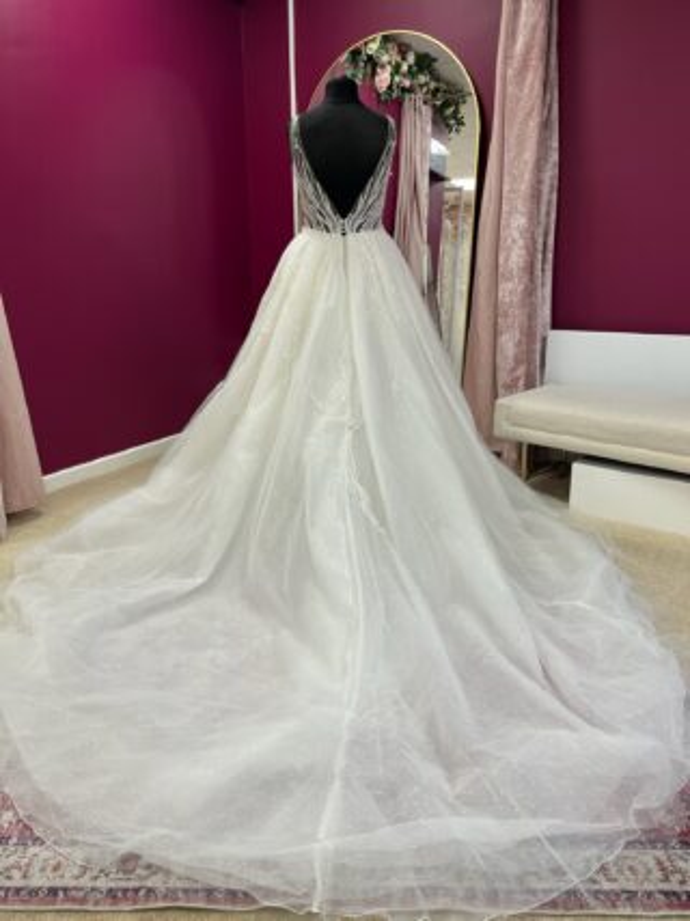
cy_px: 460
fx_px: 691
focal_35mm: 26
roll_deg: +0.4
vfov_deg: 67.3
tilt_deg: -16.6
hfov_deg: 53.0
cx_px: 345
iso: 80
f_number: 1.6
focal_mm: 5.1
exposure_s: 1/100
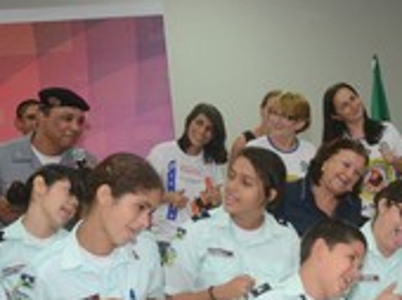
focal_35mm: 84
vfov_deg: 17.0
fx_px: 974
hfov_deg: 22.3
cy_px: 319
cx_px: 411
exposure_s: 1/100
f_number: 3.8
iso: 1600
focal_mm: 22
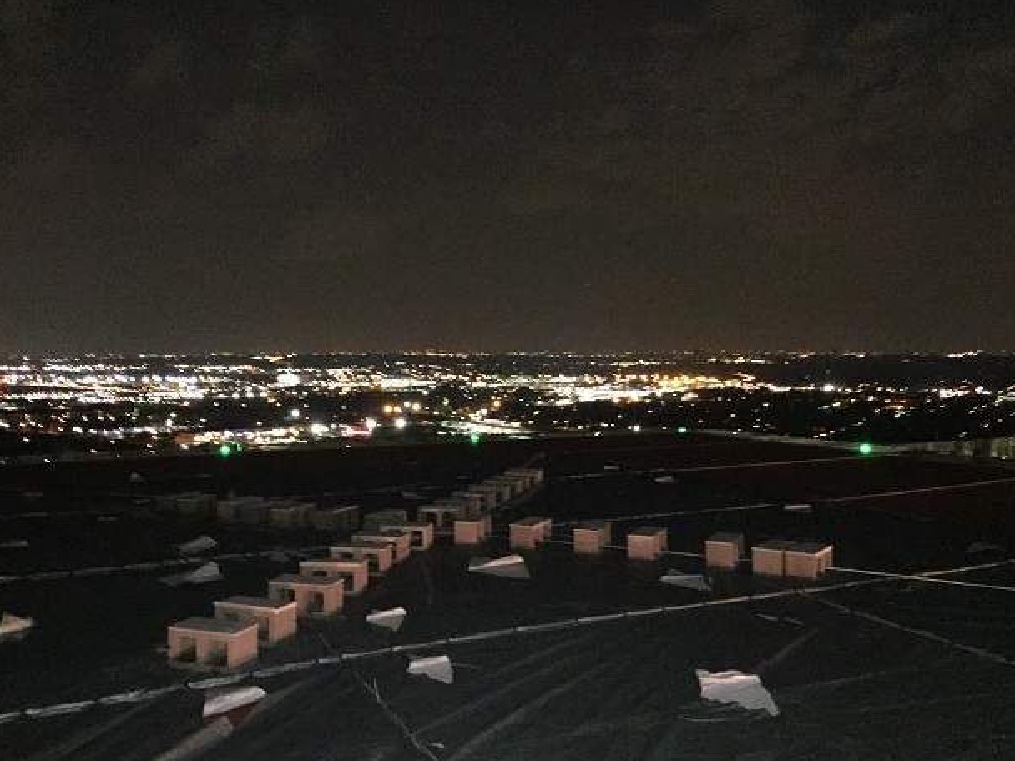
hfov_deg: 58.4
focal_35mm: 31
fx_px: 909
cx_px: 506
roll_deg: +0.3
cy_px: 370
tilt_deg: -0.2
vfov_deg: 45.4
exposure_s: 1/16
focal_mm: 4.15
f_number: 2.2
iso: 1000
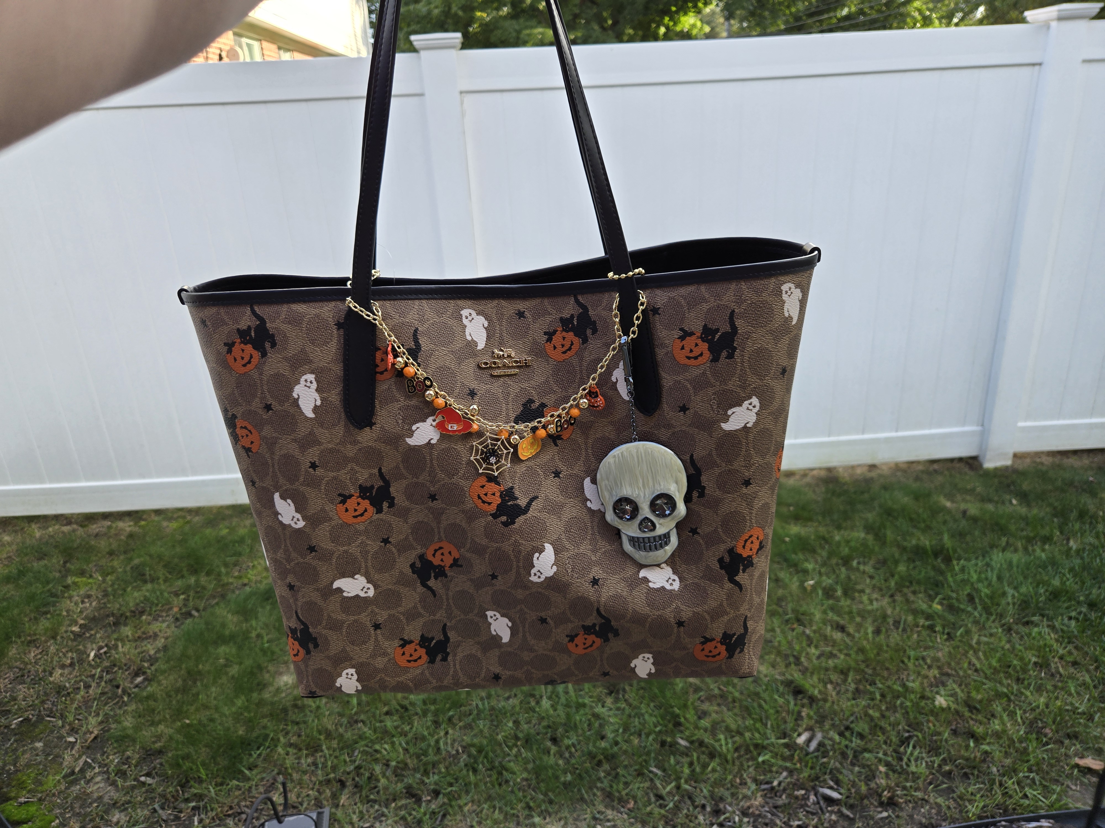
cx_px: 552
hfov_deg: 73.9
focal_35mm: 23
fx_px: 734
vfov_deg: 58.9
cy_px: 414
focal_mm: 5.4
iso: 32
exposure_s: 1/180
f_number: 1.8
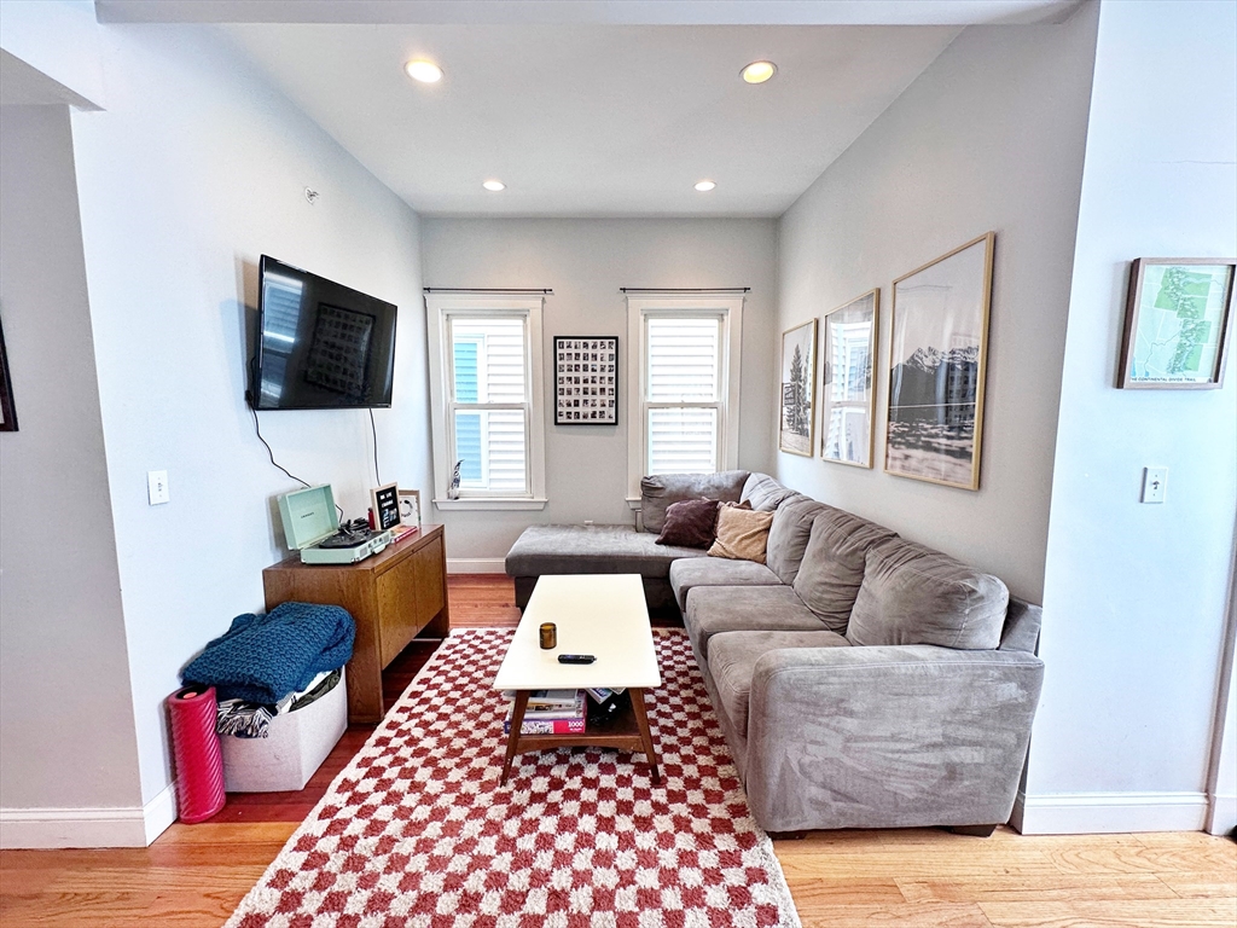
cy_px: 464
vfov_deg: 85.7
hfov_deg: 102.1
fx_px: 500
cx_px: 618
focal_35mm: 14
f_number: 2.2
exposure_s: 1/120
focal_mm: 2.22
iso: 125
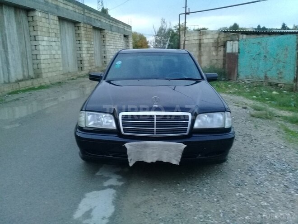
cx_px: 149
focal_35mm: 31
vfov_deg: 45.4
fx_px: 267
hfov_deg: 58.4
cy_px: 112
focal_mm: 3.3
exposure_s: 1/33
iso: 200
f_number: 2.2
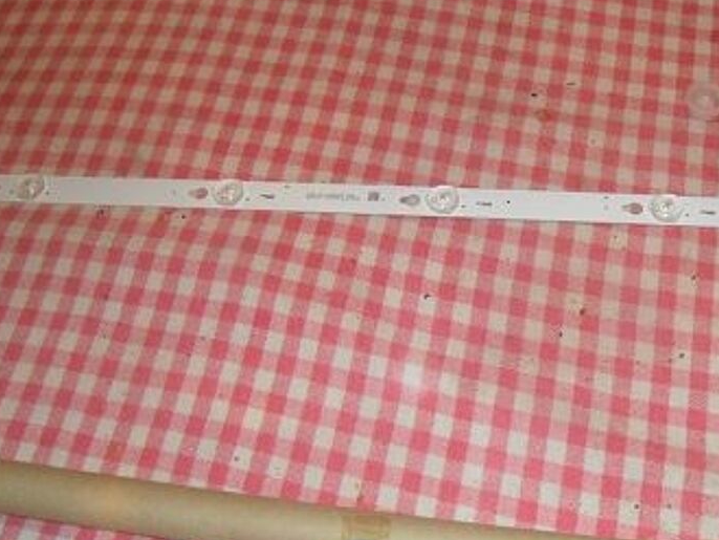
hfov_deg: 37.1
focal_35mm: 51
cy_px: 210
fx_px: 1060
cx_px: 479
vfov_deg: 28.5
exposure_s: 1/45
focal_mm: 6.2
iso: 400
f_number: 2.8
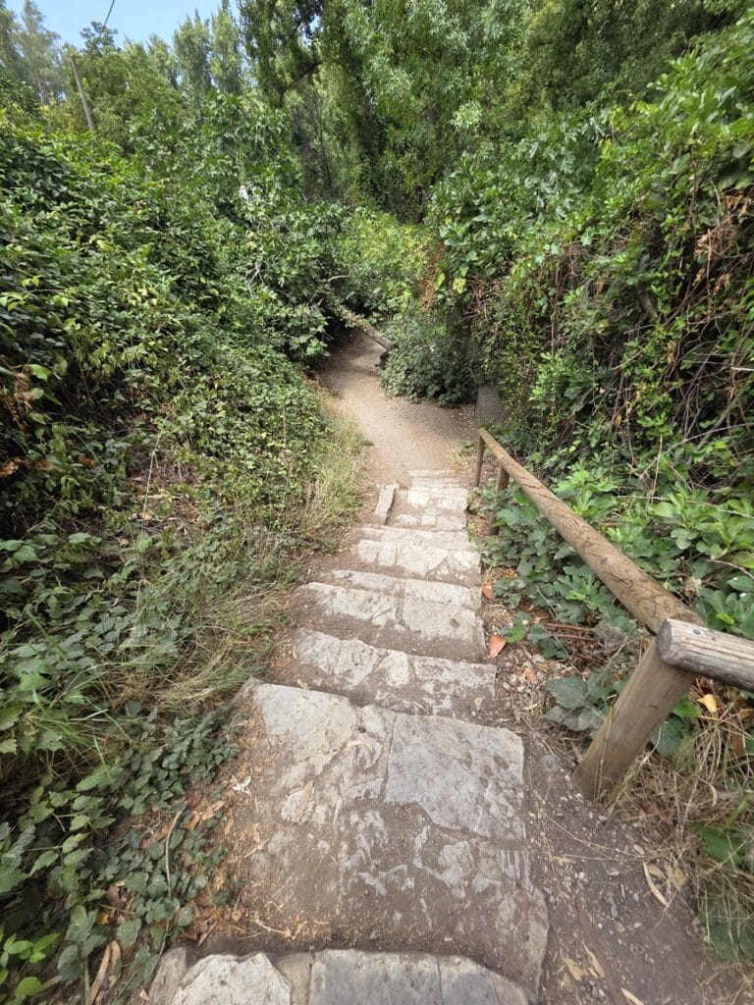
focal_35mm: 13
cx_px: 377
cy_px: 502
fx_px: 378
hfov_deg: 89.9
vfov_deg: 106.2
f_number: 1.9
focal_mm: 2.2
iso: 40
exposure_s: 1/315
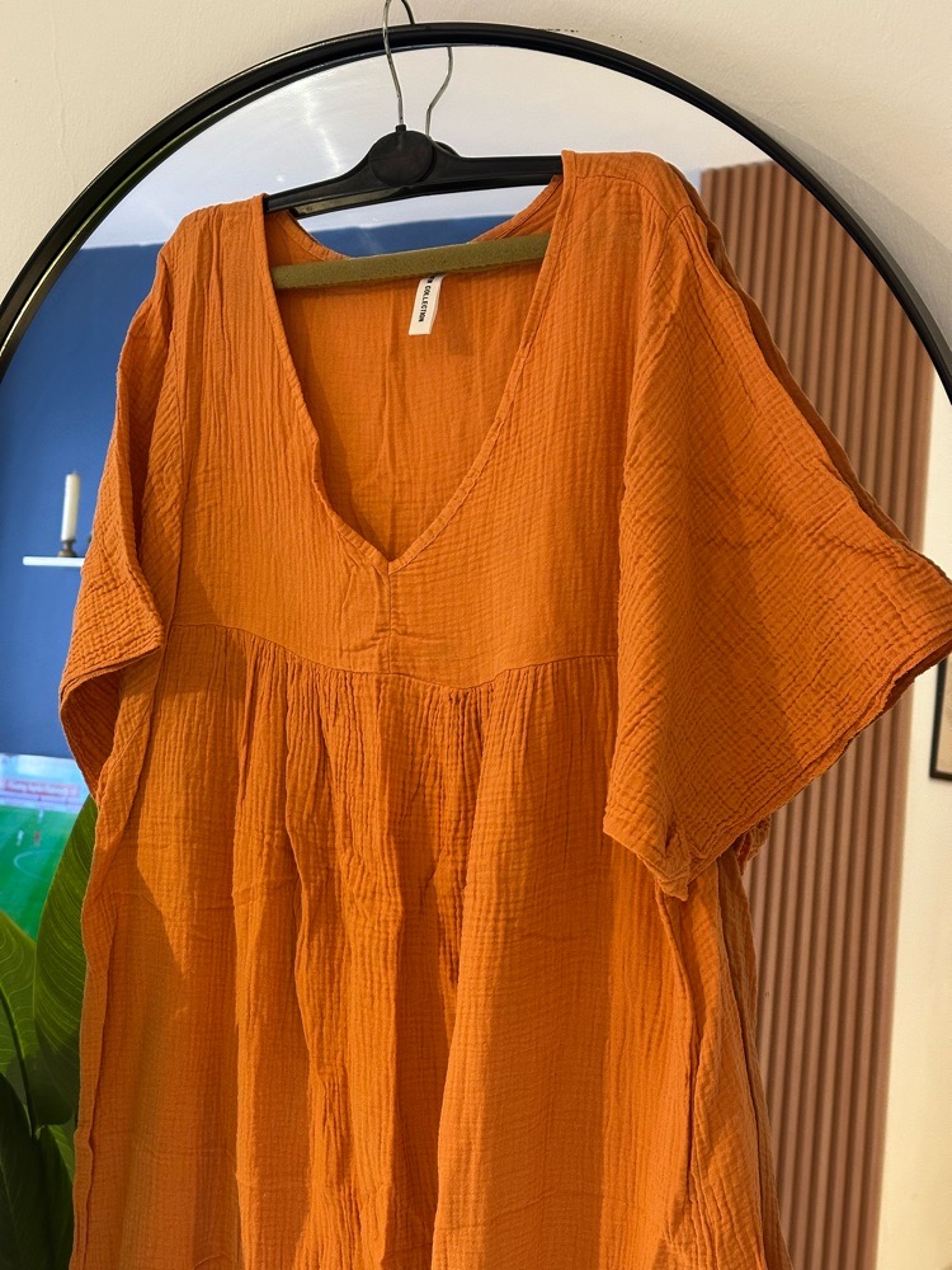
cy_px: 635
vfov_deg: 39.7
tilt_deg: -8.5
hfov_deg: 30.3
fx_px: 1760
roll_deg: +1.2
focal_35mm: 48
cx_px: 476
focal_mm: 6.86
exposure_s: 1/33
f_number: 1.78
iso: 250
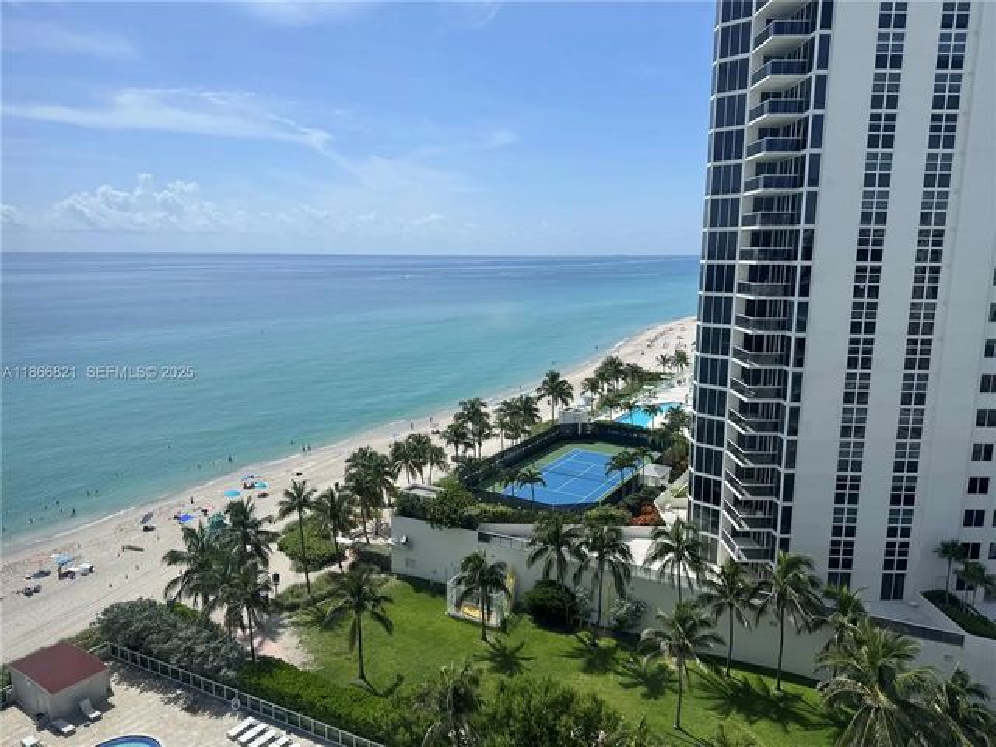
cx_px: 498
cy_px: 374
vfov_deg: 56.8
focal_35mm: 24
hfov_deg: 71.6
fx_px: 691
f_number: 1.78
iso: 80
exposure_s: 1/2105
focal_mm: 6.76
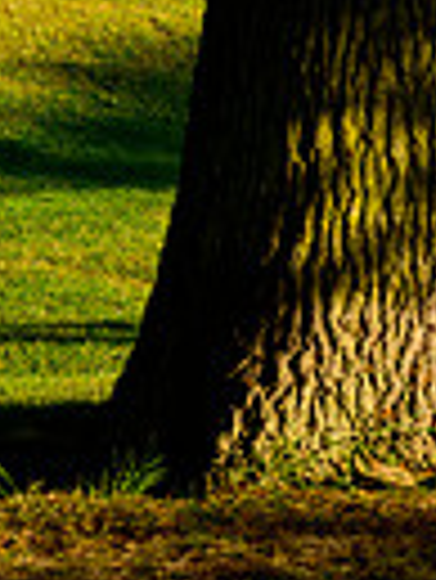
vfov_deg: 10.2
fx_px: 3186
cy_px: -187
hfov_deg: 7.0
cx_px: 1295
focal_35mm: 190
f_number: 6.3
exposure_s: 1/640
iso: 320
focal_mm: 44
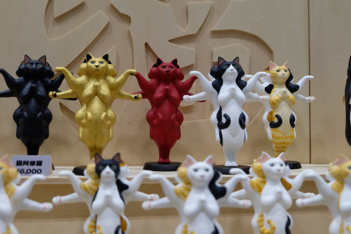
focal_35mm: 51
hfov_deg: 38.9
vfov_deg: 26.5
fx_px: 497
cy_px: 117
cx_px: 176
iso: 3200
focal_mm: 34
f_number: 5
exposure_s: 1/125
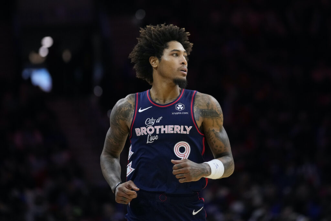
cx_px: 166
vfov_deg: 6.9
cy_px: 110
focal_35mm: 200
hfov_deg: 10.3
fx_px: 1839
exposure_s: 1/2000
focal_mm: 200
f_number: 2.8
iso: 3200
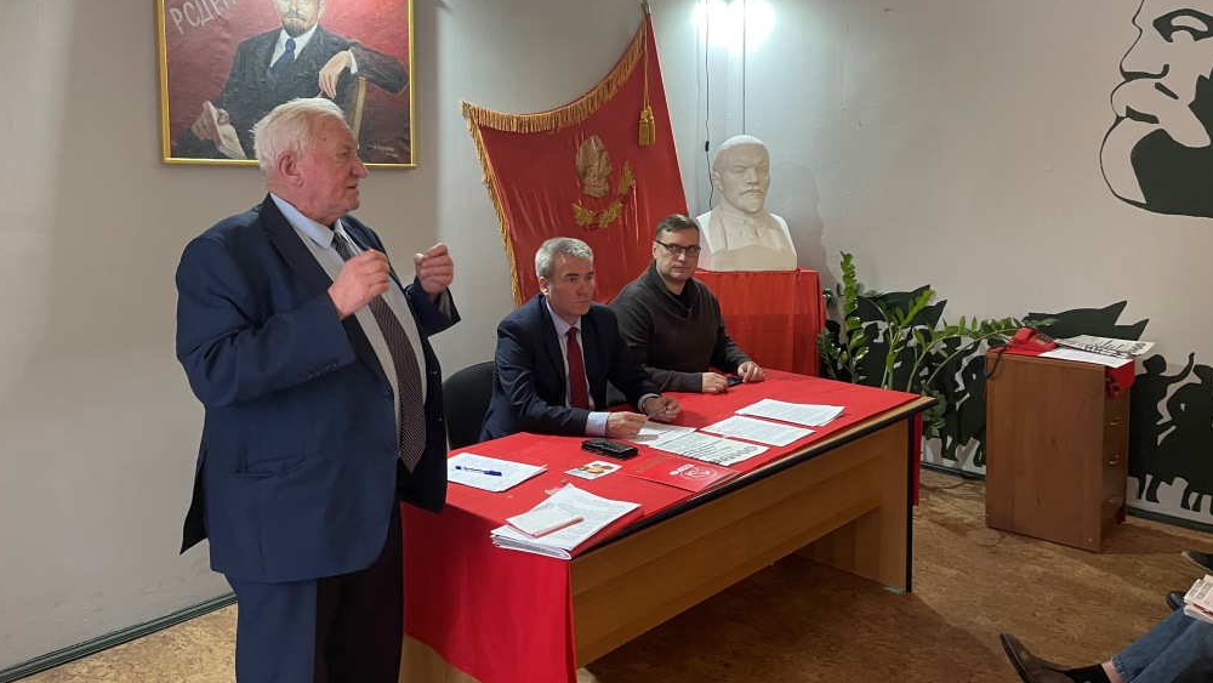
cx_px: 608
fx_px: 933
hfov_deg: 66.1
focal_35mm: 29
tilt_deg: -4.7
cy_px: 237
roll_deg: +0.1
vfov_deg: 39.8
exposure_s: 1/50
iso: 250
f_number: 1.6
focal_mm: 5.1
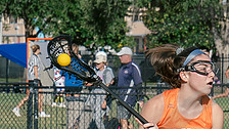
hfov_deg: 4.5
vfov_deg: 2.5
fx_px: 2933
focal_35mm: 483
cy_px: 116
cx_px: 137
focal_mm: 70
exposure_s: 1/1600
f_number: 5.6
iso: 250
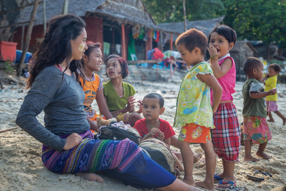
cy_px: 96
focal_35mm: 48
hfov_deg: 41.1
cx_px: 143
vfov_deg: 28.1
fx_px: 381
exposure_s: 1/640
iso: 100
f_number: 2.8
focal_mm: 48
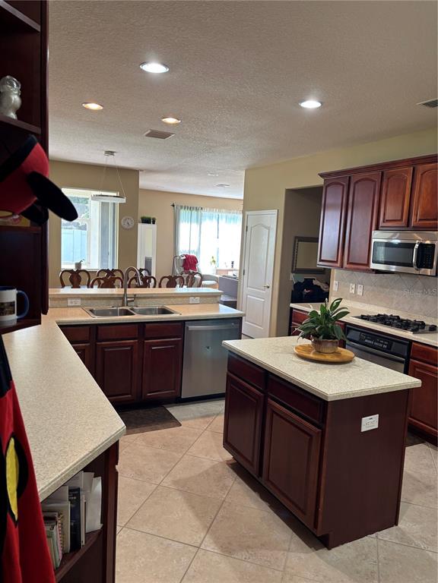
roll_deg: -4.4
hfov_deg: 53.1
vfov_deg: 67.3
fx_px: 439
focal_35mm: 26
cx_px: 219
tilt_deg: -7.3
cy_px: 292
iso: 125
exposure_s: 1/60
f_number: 1.6
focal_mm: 5.96
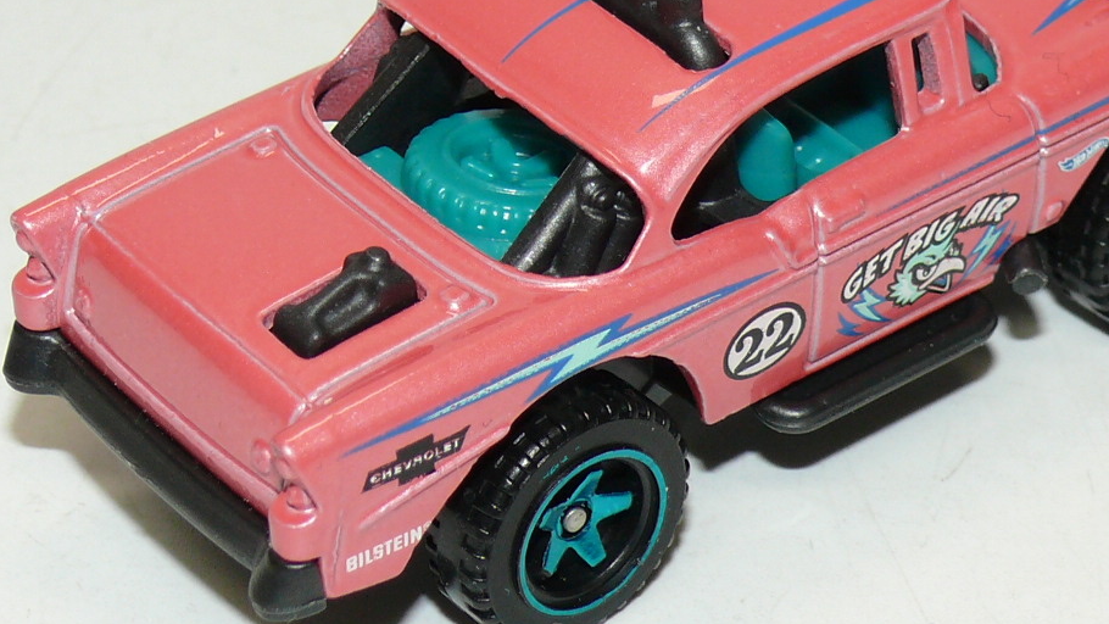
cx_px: 700
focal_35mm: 157
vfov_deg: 7.7
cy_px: 140
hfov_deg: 13.7
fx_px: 4617
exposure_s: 1/30
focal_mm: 12
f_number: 4
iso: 100
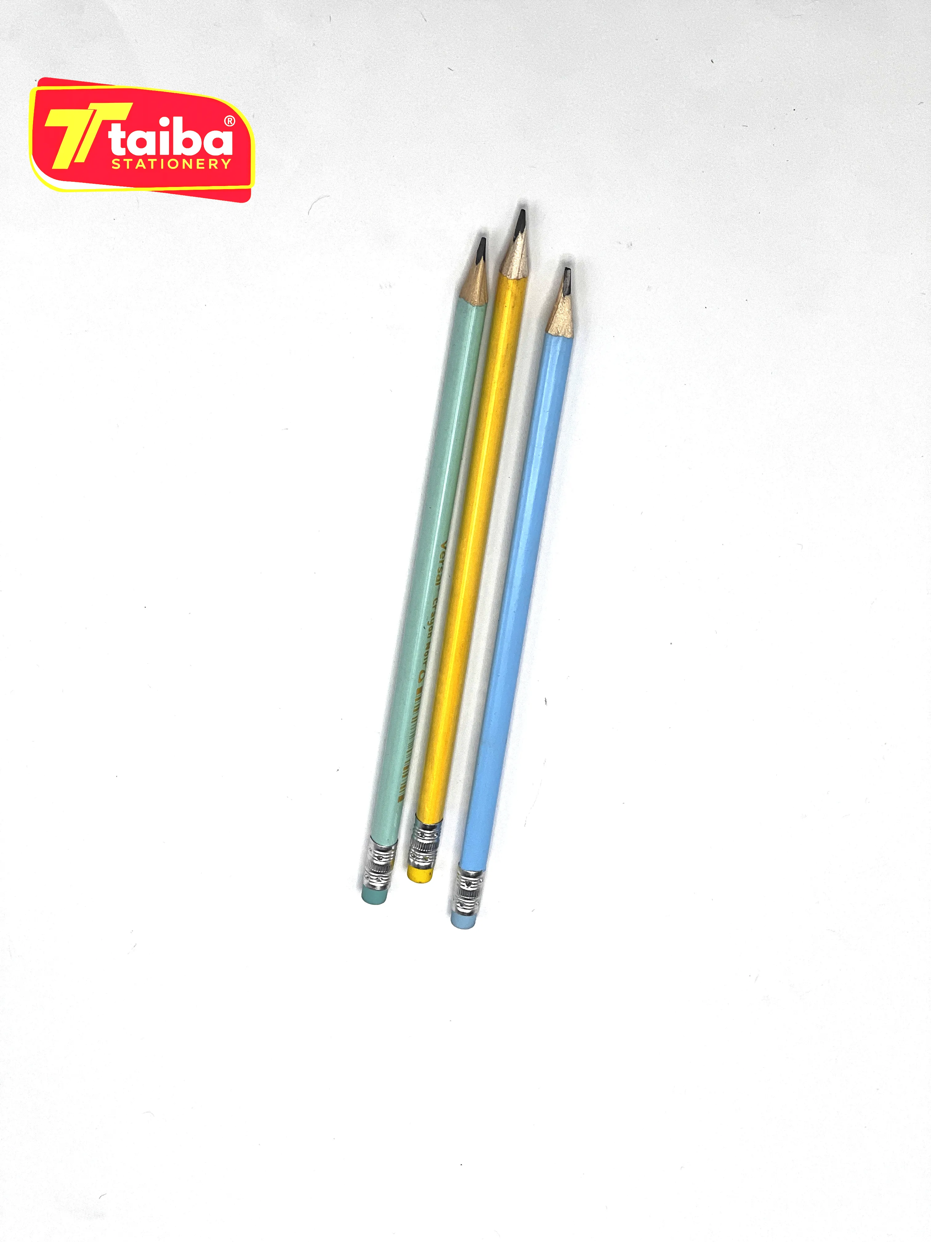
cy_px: 621
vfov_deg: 25.3
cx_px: 466
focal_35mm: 77
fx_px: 2761
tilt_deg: -66.2
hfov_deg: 19.1
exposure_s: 1/315
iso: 32
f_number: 2.8
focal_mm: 9
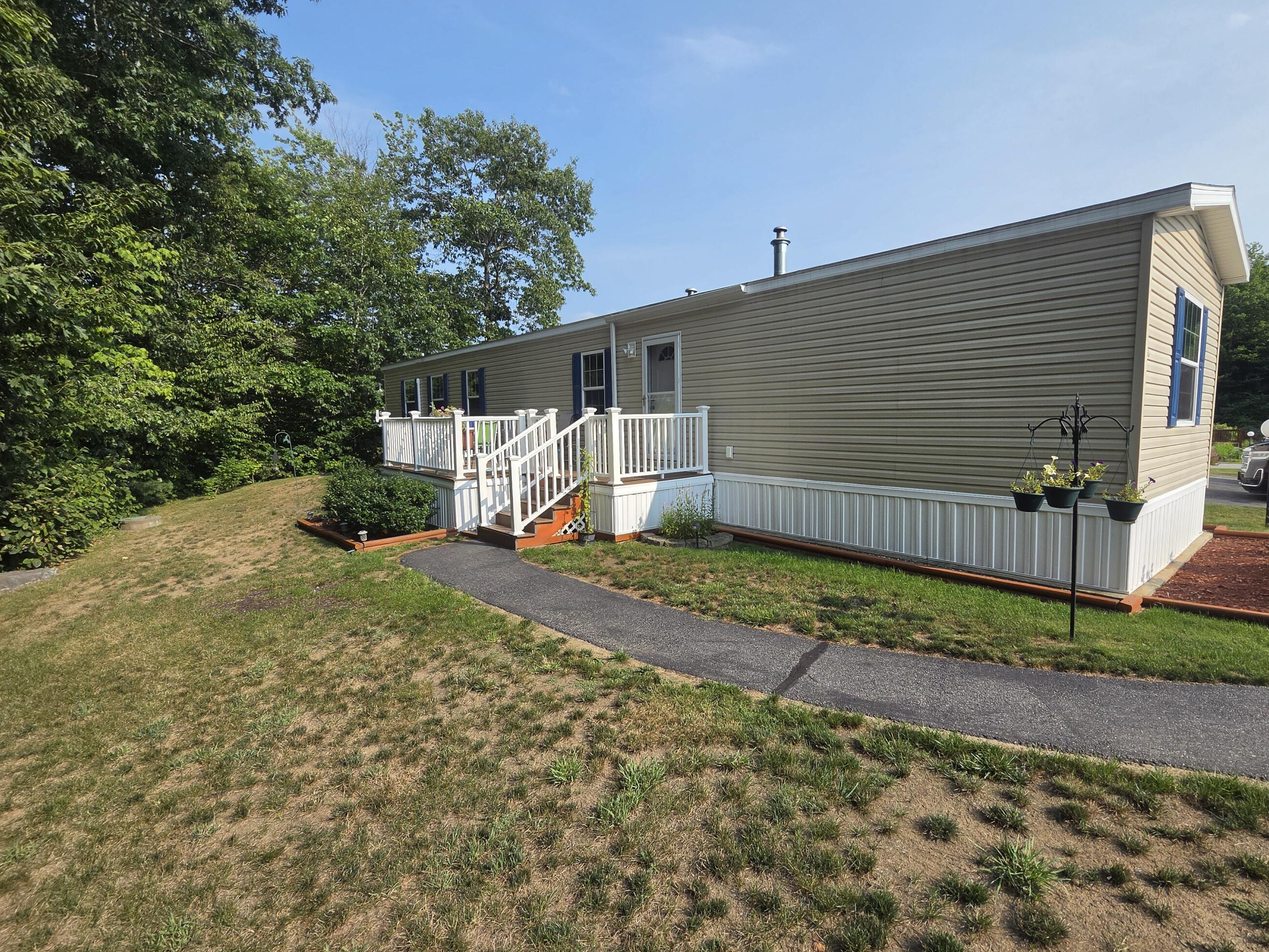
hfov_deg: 98.0
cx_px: 681
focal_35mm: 15
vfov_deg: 81.7
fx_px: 550
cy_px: 470
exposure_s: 1/2327
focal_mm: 2.2
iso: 100
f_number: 2.2
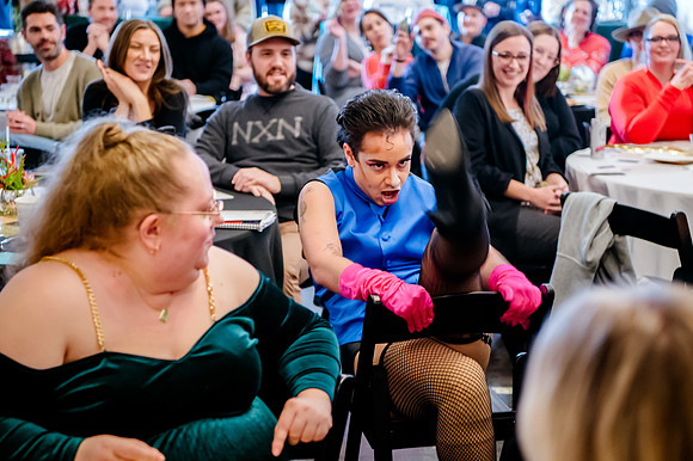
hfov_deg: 29.4
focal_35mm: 69
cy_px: 232
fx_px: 1318
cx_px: 367
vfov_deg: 19.8
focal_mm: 62
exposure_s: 1/60
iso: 5000
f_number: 2.8
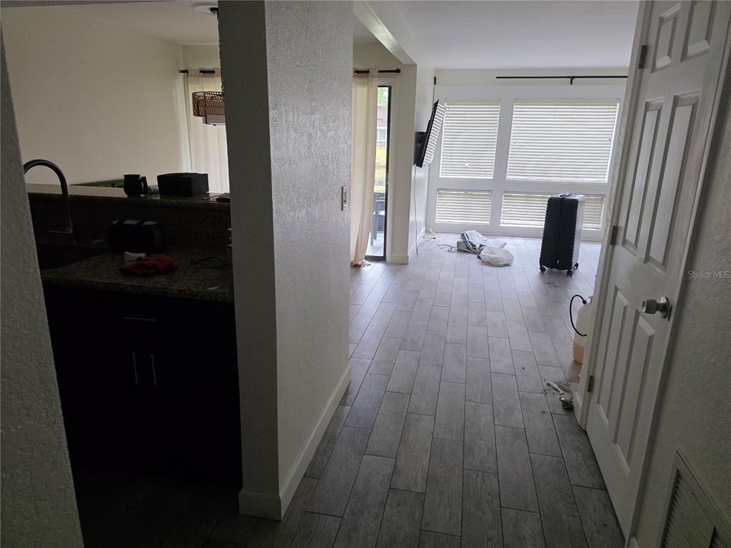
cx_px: 366
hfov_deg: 73.9
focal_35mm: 23
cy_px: 274
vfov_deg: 58.9
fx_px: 486
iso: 320
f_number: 1.7
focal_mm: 6.3
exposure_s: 1/120
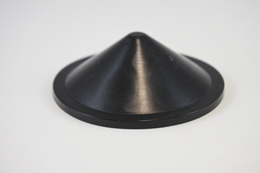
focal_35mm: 81
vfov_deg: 16.9
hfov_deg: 25.1
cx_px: 130
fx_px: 585
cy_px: 86
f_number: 5.6
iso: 500
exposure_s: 1/125
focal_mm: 30
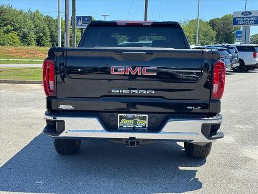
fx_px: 358
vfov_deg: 30.3
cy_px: 97
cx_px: 129
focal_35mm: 48
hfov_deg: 39.7
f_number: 1.78
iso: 64
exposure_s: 1/1597
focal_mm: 6.76
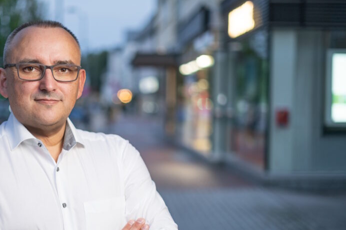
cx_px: 108
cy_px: 168
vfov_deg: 18.3
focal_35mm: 74
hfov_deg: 27.1
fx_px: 711
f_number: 1.8
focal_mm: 50
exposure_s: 1/125
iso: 160
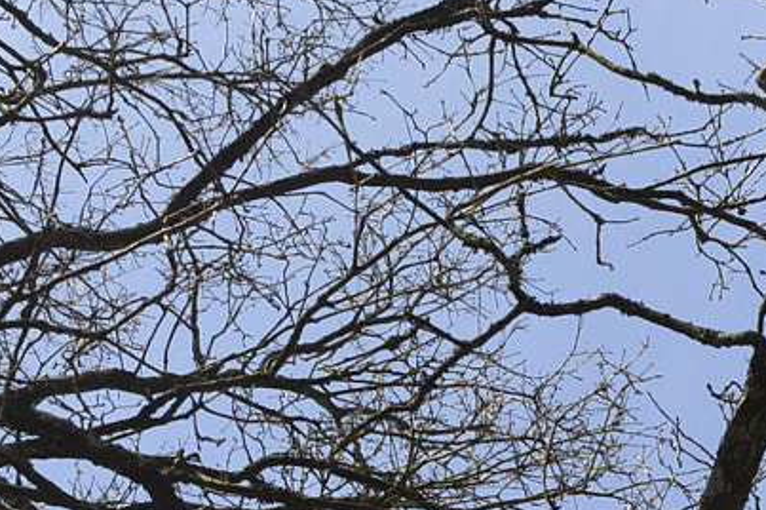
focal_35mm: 131
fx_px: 2785
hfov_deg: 15.7
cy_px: 504
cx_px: 414
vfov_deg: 10.4
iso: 100
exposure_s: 1/250
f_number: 8
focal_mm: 22
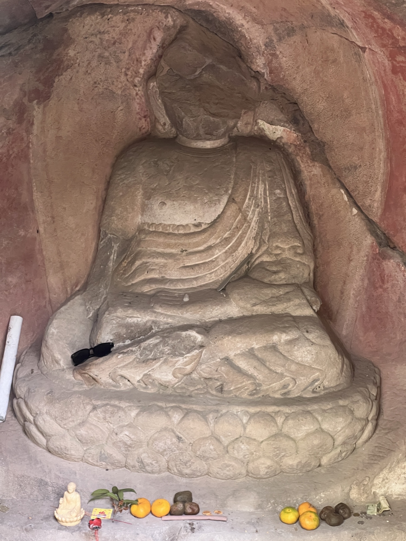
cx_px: 203
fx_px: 1204
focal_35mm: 77
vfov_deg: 25.3
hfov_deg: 19.1
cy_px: 270
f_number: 2.8
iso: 400
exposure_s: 1/60
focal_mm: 9
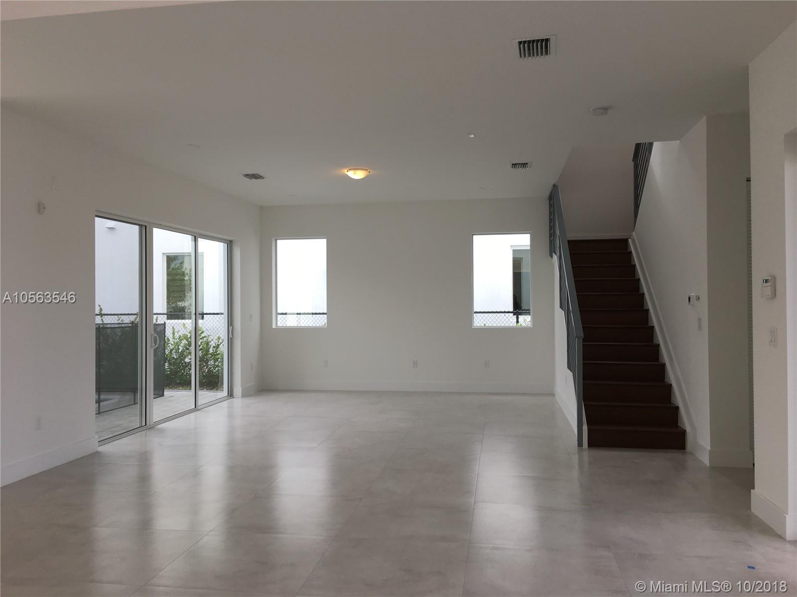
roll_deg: +0.7
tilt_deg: +0.9
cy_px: 298
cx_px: 398
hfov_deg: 61.7
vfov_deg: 48.2
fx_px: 668
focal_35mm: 29
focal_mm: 4.15
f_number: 2.2
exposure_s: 1/60
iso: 25
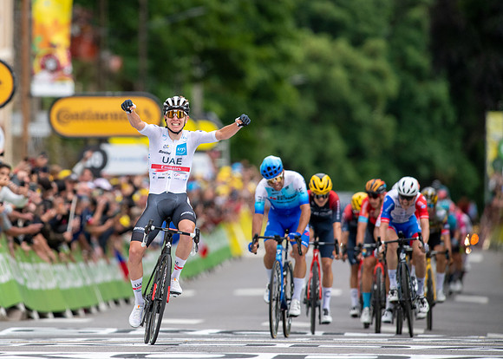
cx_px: 170
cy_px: 140
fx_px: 7768
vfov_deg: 2.6
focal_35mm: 544
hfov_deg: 3.7
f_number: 4
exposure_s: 1/1000
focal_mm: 420
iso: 400
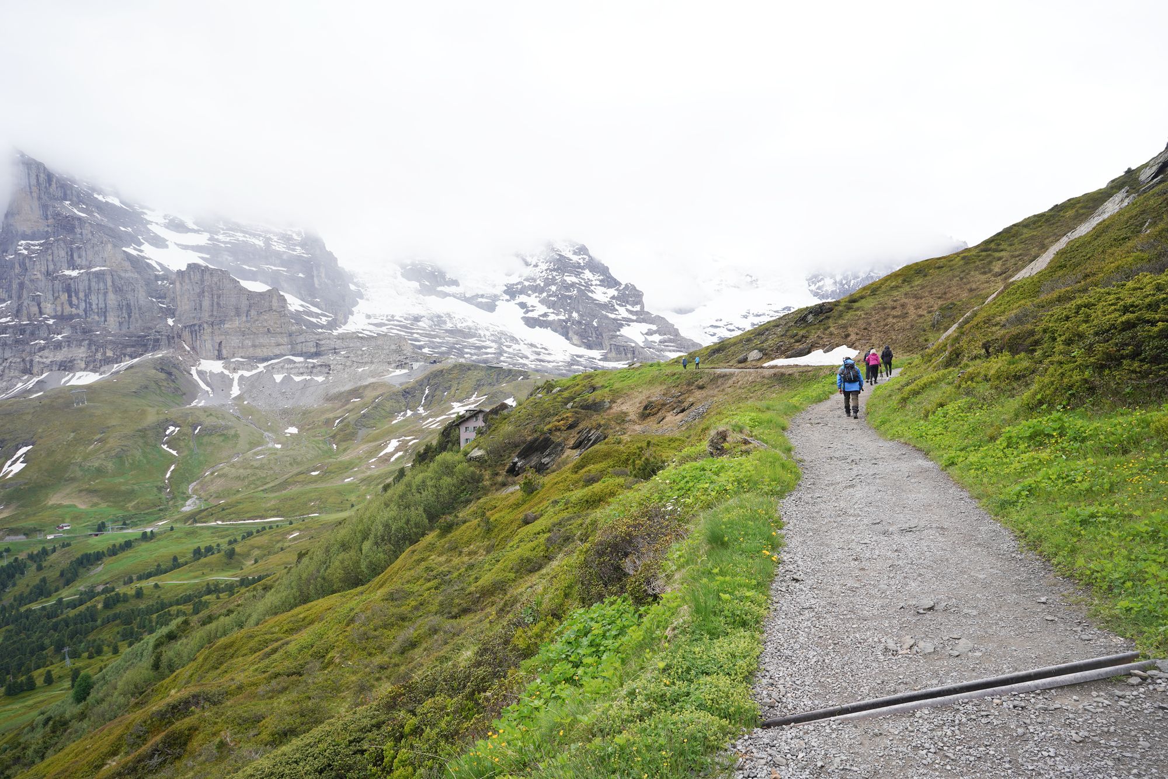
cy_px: 390
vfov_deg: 53.1
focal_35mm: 24
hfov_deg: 73.7
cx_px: 584
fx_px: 779
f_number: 8
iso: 100
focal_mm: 24
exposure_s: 1/100
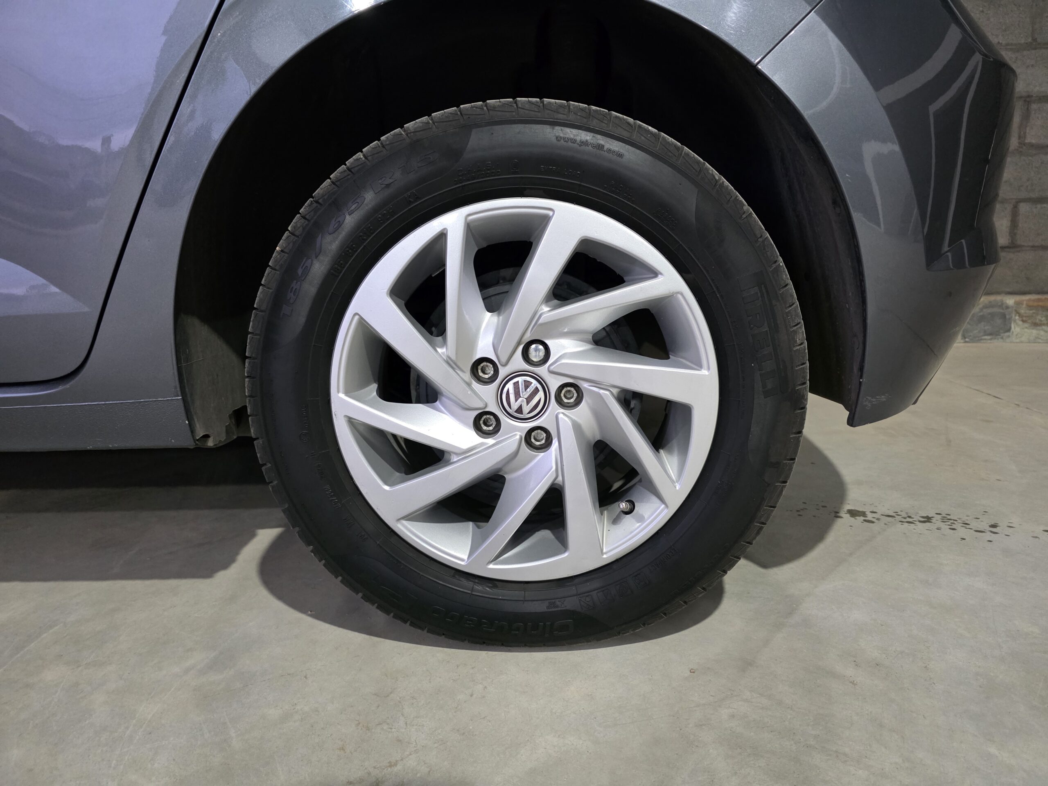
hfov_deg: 73.9
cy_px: 393
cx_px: 524
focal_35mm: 23
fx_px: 696
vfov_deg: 58.9
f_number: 1.7
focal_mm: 6.3
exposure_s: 1/100
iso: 1600
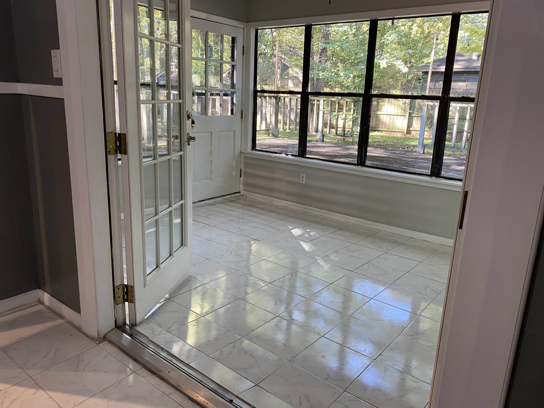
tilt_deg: -14.5
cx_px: 272
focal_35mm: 26
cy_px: 204
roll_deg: -2.2
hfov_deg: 67.3
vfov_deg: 53.1
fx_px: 409
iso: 100
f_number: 1.8
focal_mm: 4.25
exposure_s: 1/60
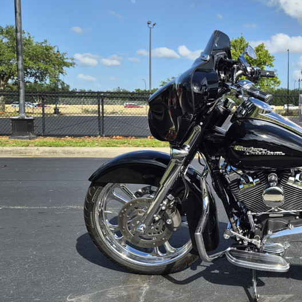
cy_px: 142
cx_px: 287
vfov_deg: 40.9
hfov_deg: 37.5
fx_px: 405
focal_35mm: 41
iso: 80
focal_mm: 5.4
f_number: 1.8
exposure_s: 1/5104
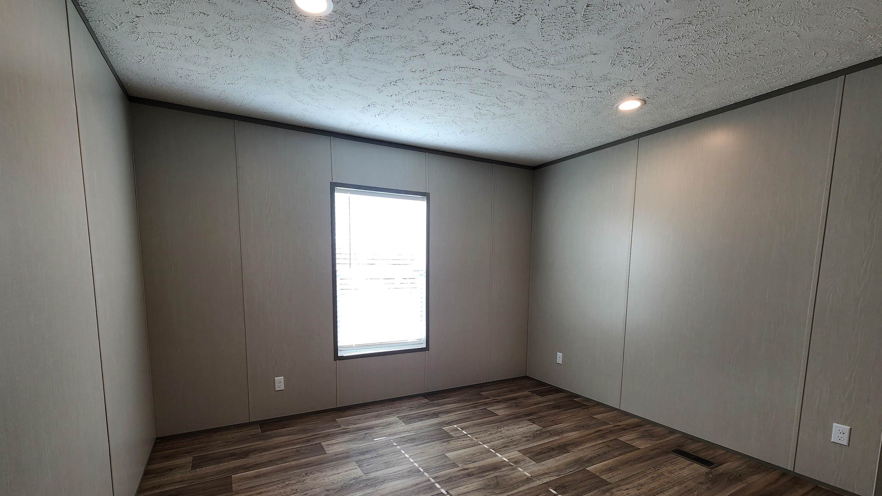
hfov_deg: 102.9
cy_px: 312
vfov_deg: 69.3
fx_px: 351
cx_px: 424
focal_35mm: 15
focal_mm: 2.2
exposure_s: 1/120
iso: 64
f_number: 2.2
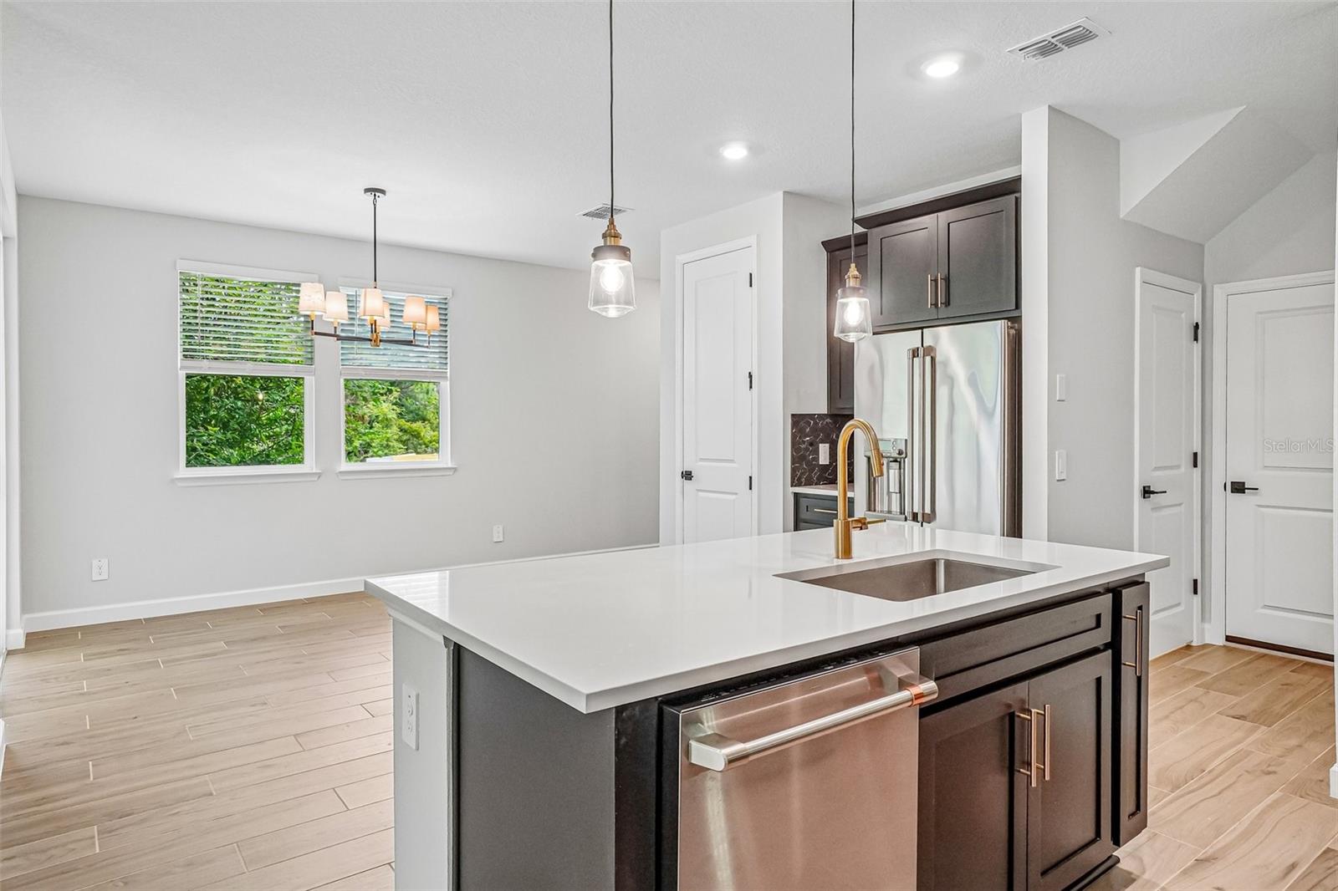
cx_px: 669
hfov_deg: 81.2
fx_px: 780
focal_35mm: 21
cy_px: 446
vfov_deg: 59.5
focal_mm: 14
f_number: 8
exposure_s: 1/30
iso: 640
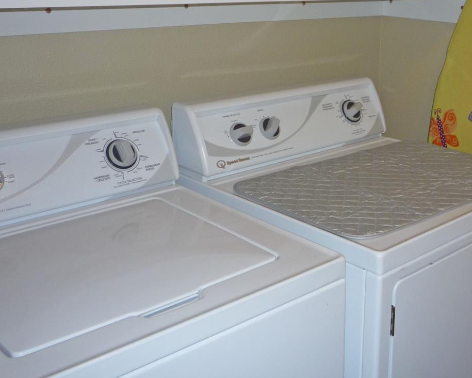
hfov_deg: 37.6
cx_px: 366
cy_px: 123
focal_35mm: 48
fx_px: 671
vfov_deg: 31.2
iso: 100
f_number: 3.3
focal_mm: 5.2
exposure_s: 1/30
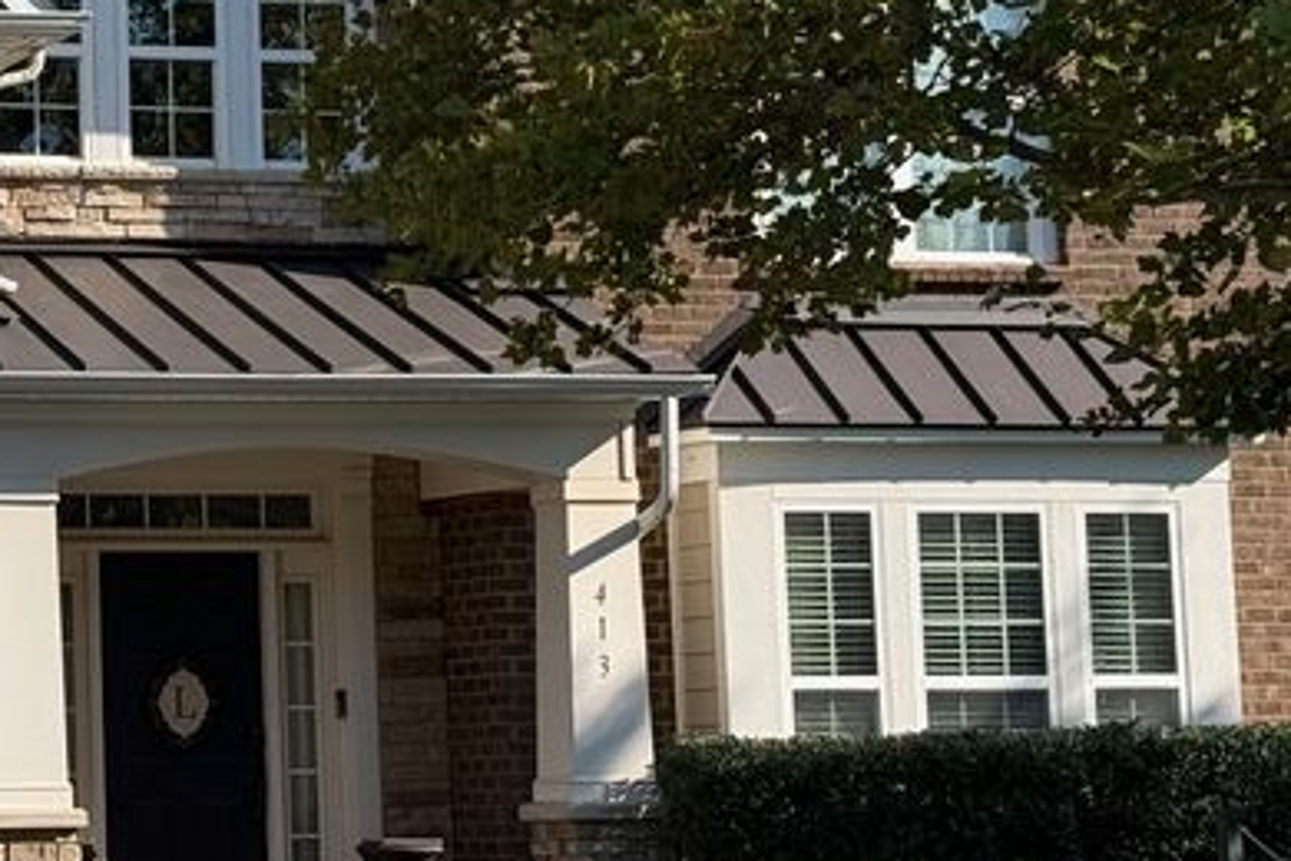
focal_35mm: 131
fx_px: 4697
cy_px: 116
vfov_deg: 10.4
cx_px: -83
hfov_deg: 15.3
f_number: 1.78
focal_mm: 6.76
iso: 64
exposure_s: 1/3378
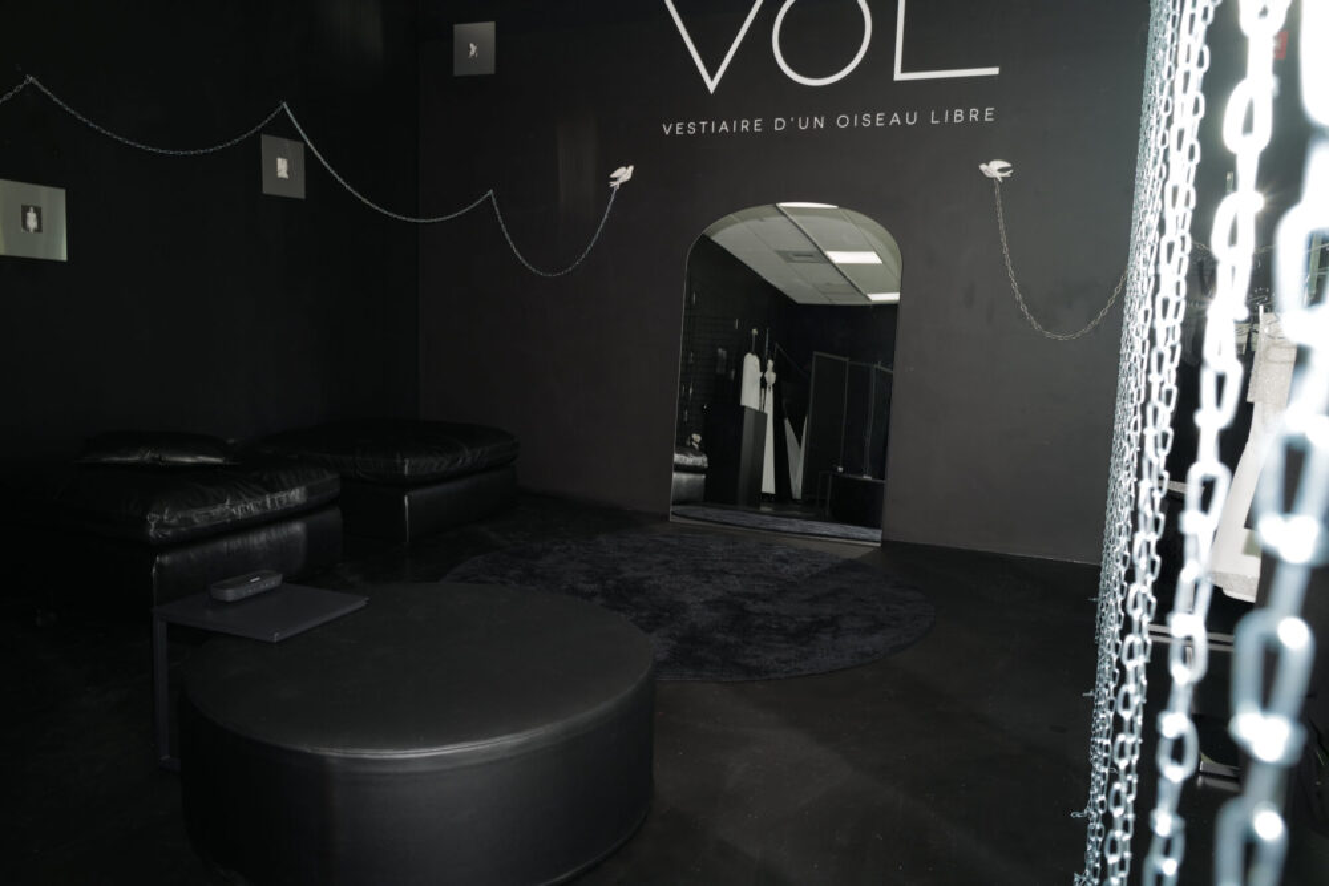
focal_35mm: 28
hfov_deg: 65.5
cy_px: 443
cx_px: 664
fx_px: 1034
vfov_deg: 46.4
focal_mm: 28
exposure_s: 1/125
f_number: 5
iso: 200
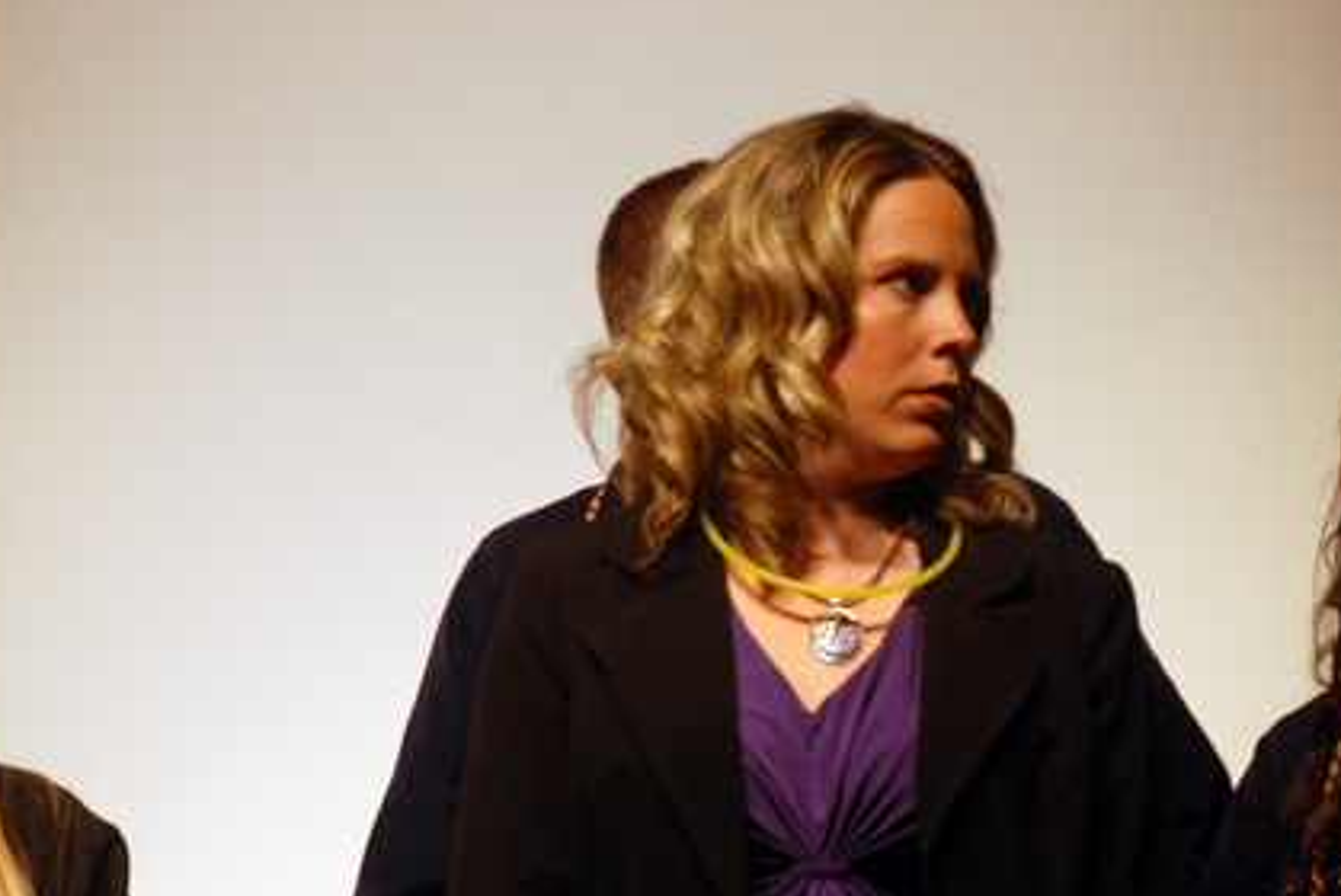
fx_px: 8014
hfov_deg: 9.6
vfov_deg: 6.4
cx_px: 541
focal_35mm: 215
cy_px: 480
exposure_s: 1/90
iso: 400
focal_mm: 80
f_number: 5.6
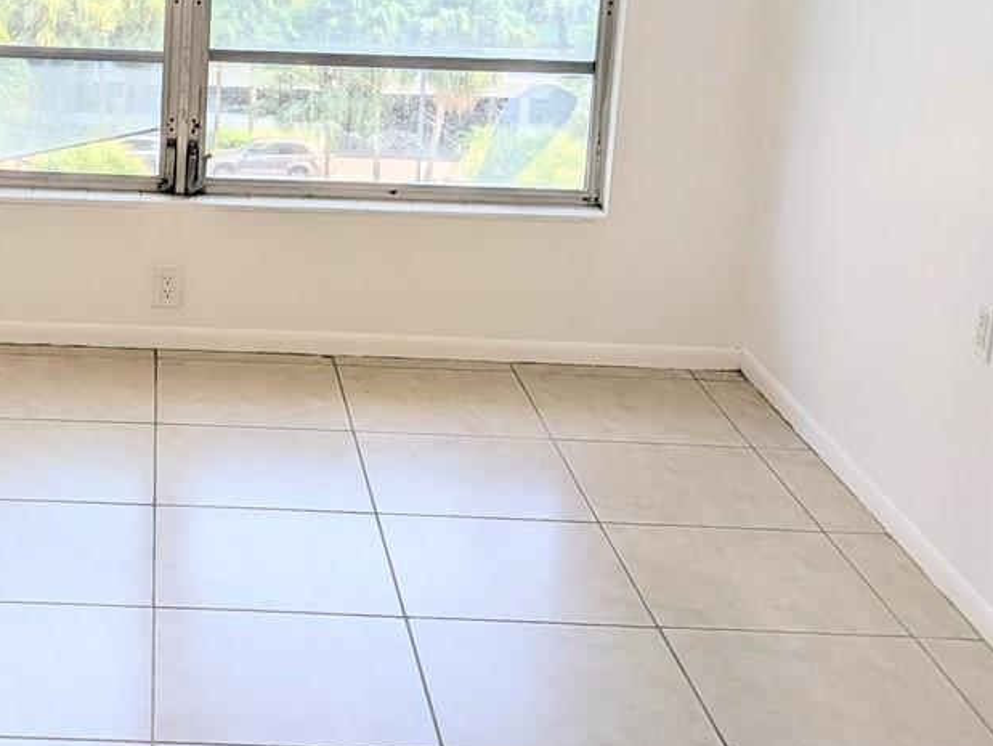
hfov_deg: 30.2
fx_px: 1780
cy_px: 136
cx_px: 151
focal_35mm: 62
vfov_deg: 23.3
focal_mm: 4.53
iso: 27
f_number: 1.7
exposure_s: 1/351
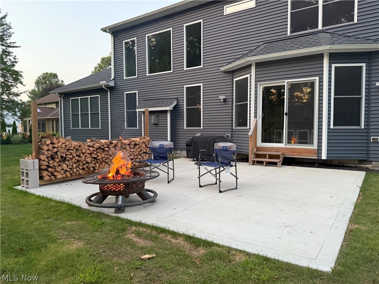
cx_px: 190
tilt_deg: -2.6
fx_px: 263
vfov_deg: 56.8
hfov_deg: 71.6
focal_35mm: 24
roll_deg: +0.0
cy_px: 142
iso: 800
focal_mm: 6.76
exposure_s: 1/44
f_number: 1.78
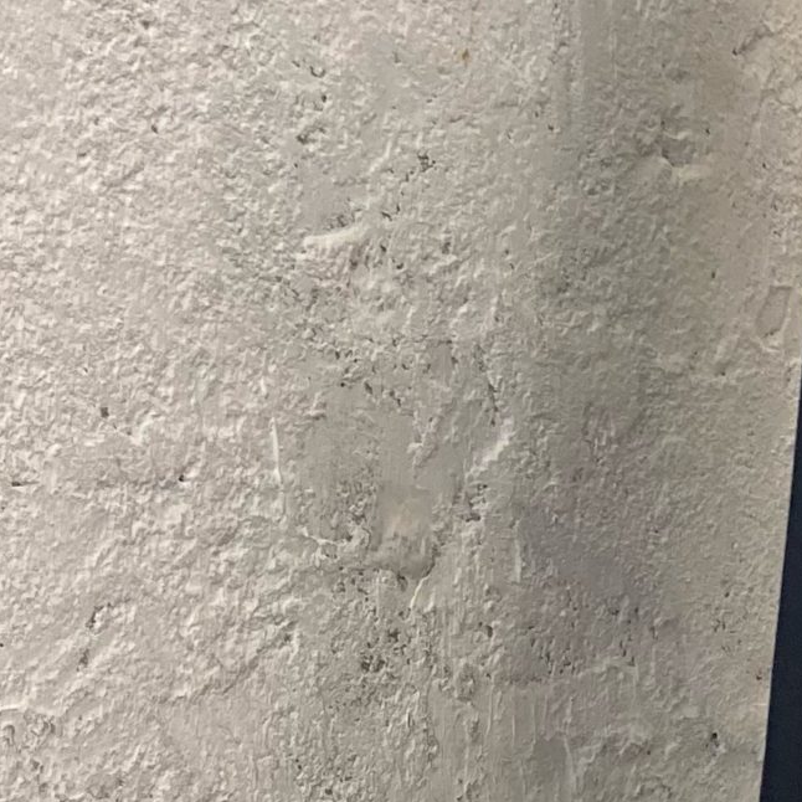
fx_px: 2569
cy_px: 507
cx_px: 1147
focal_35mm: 98
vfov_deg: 17.7
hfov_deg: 16.4
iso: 80
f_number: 1.8
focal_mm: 3.99
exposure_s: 1/50
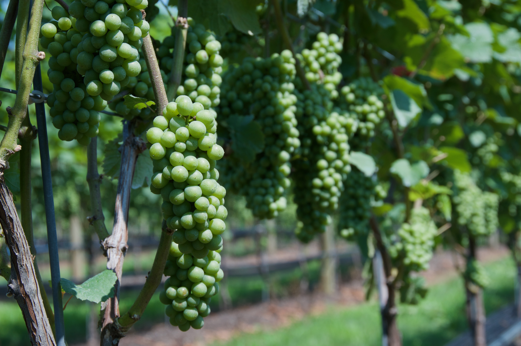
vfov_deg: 14.0
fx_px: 1409
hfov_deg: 20.9
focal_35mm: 98
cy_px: 173
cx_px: 260
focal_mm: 65
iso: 320
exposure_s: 1/200
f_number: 10
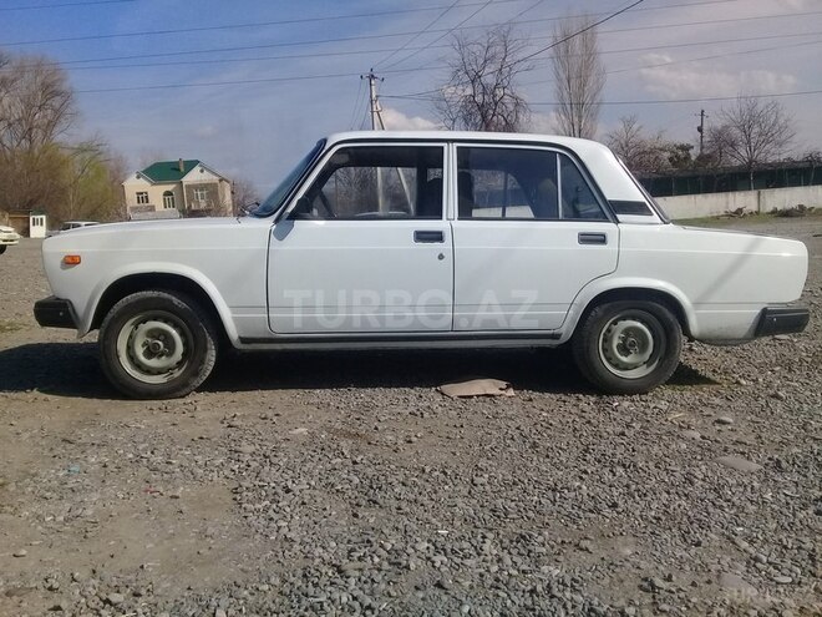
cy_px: 308
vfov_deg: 45.4
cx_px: 411
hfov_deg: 58.4
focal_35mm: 31
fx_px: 736
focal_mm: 3.3
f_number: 2.2
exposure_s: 1/2604
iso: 50
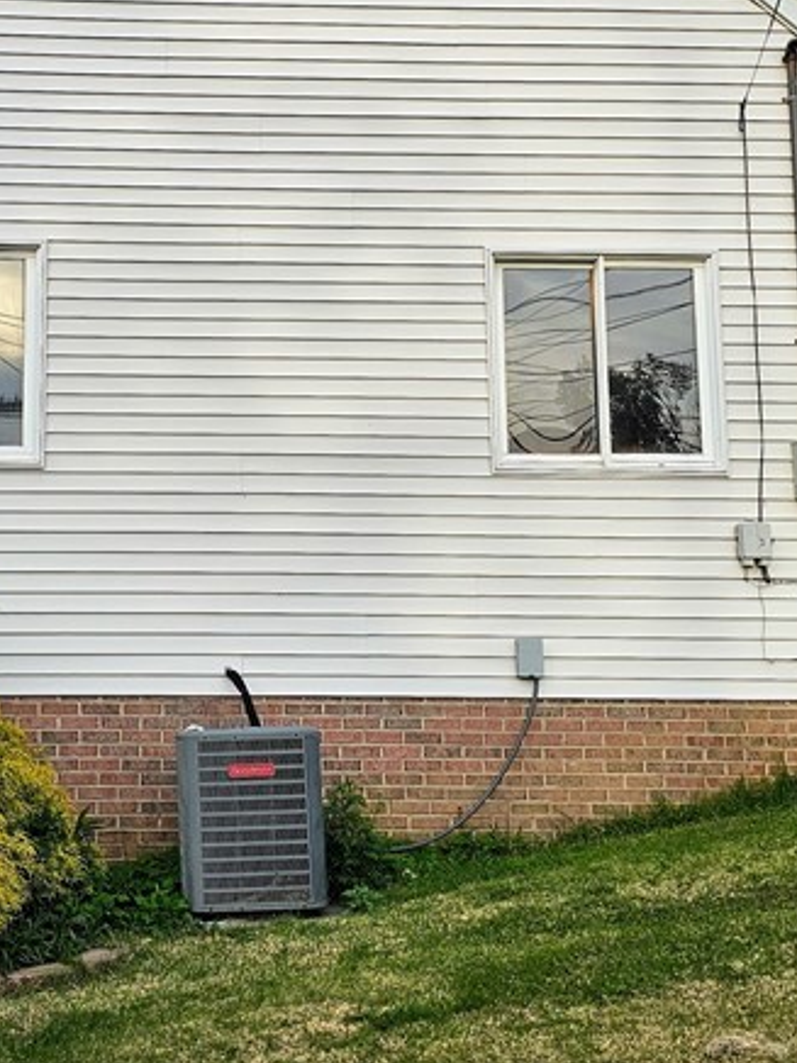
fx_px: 1658
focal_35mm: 54
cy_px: 366
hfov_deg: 26.7
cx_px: 212
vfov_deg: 35.2
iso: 20
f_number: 1.7
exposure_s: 1/391
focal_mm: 6.3
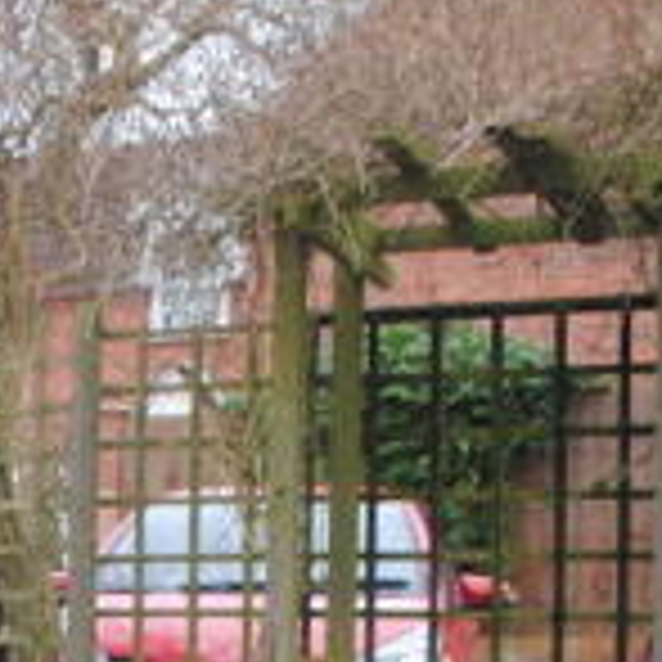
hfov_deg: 15.0
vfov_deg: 16.5
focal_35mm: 102
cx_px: -507
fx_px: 2207
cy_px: 745
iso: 200
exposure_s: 1/100
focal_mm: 18
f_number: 3.5
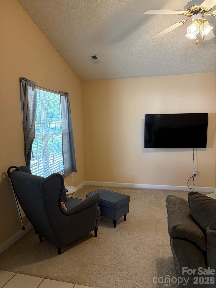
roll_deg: +0.9
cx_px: 108
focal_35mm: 26
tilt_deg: -5.8
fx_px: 216
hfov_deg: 53.1
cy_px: 144
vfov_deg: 67.3
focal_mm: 5.96
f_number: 1.6
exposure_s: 1/60
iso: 125
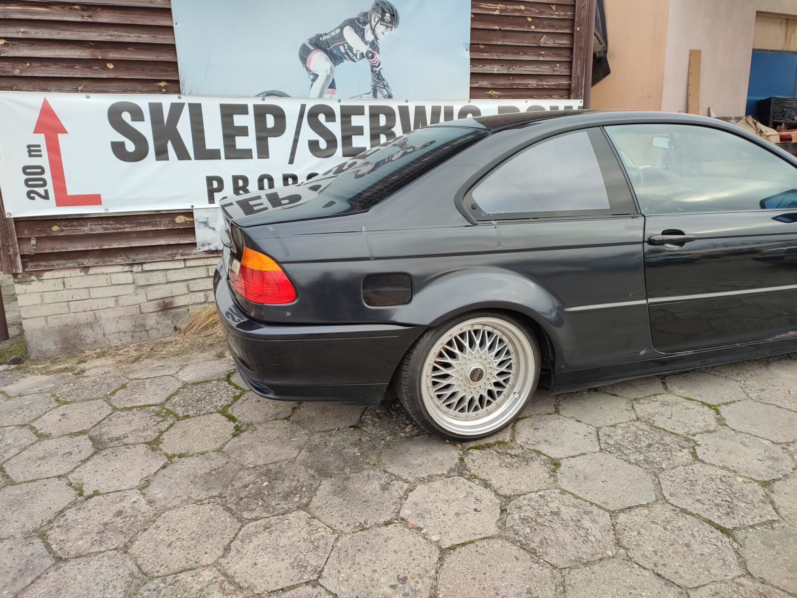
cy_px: 299
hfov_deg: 69.4
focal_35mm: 25
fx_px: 576
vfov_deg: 54.9
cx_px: 398
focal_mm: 6.04
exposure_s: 1/101
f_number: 1.9
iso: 50
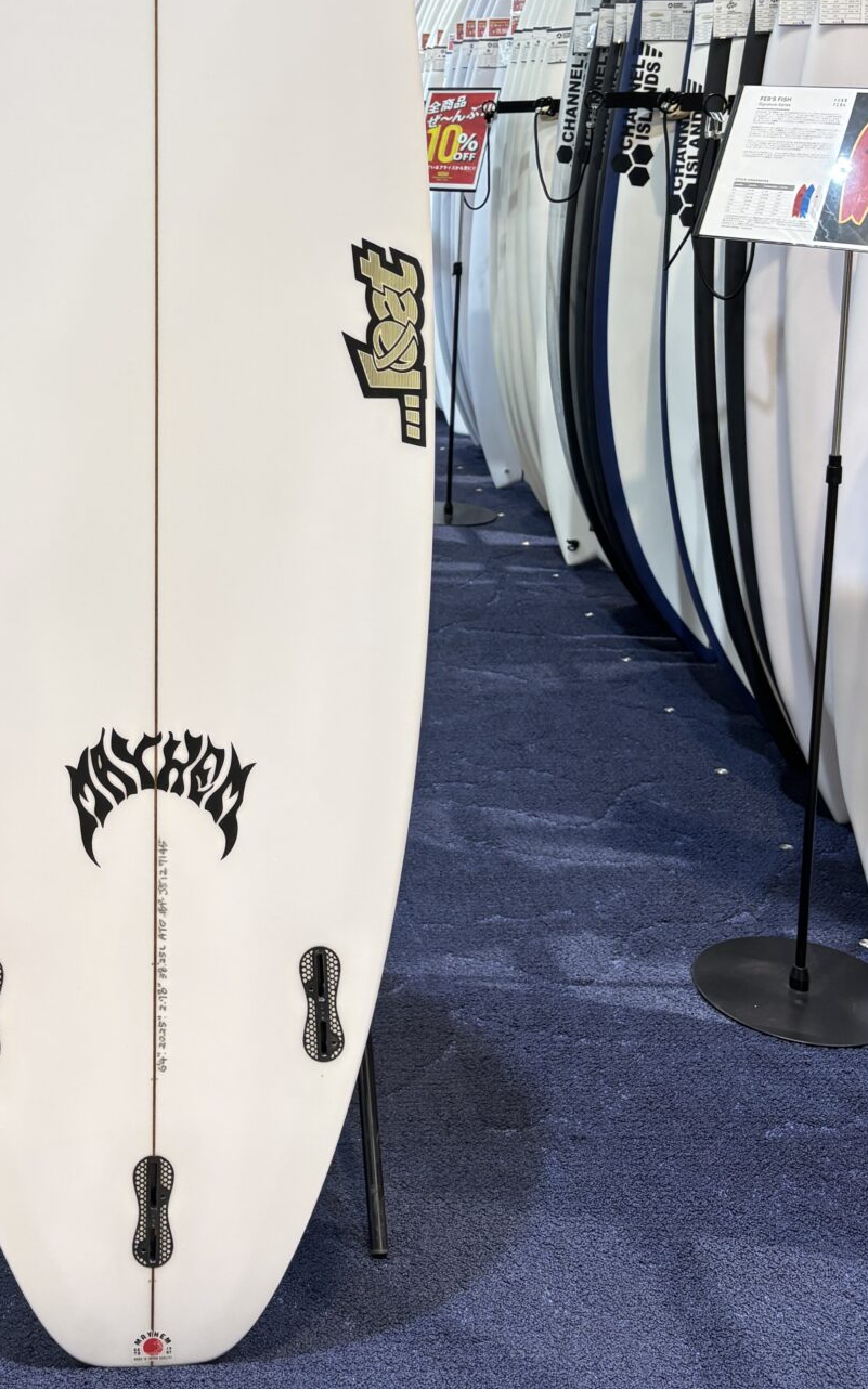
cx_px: 160
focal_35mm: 43
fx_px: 1628
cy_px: 341
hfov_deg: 29.1
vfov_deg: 44.6
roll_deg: -1.1
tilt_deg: -10.0
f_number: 1.6
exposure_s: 1/60
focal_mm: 5.96
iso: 100
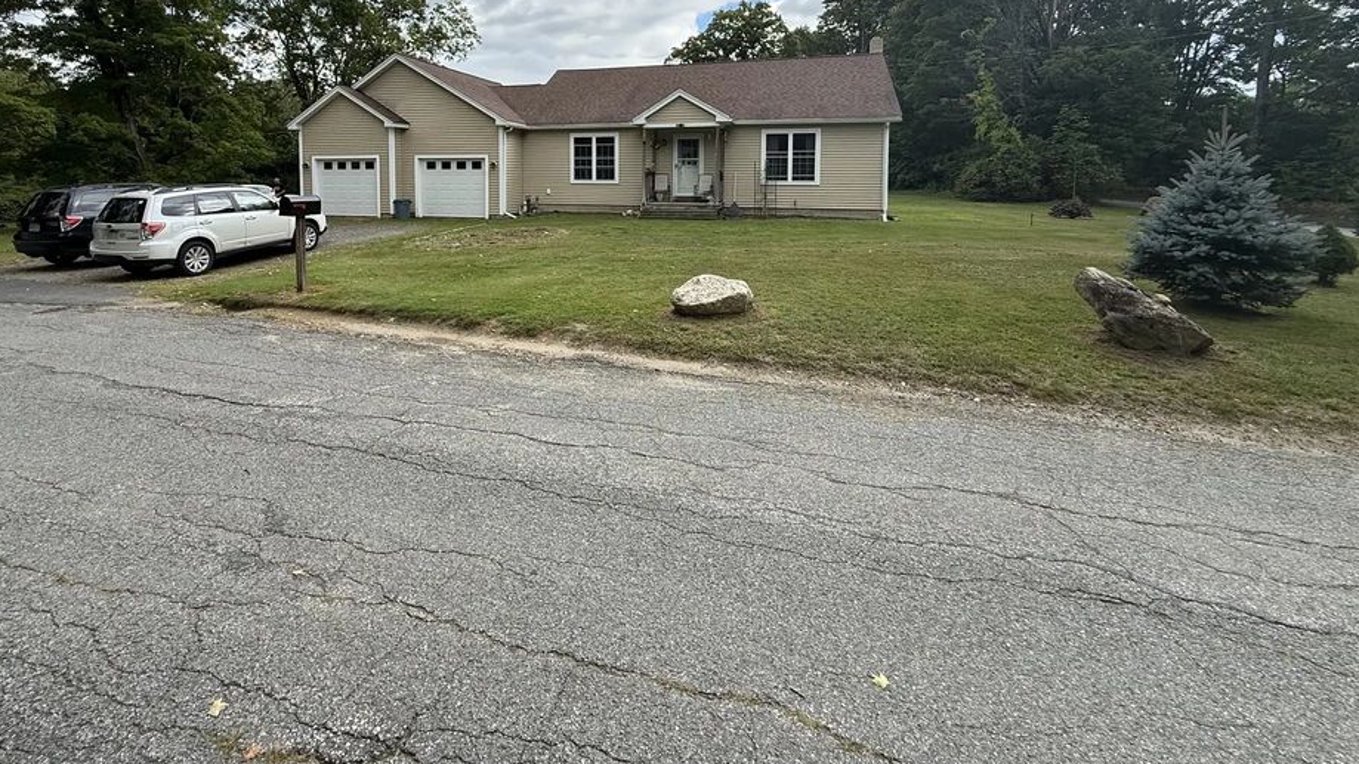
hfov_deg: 95.6
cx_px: 606
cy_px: 205
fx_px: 613
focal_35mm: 17
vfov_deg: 60.9
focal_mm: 2.22
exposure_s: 1/709
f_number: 2.2
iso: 64
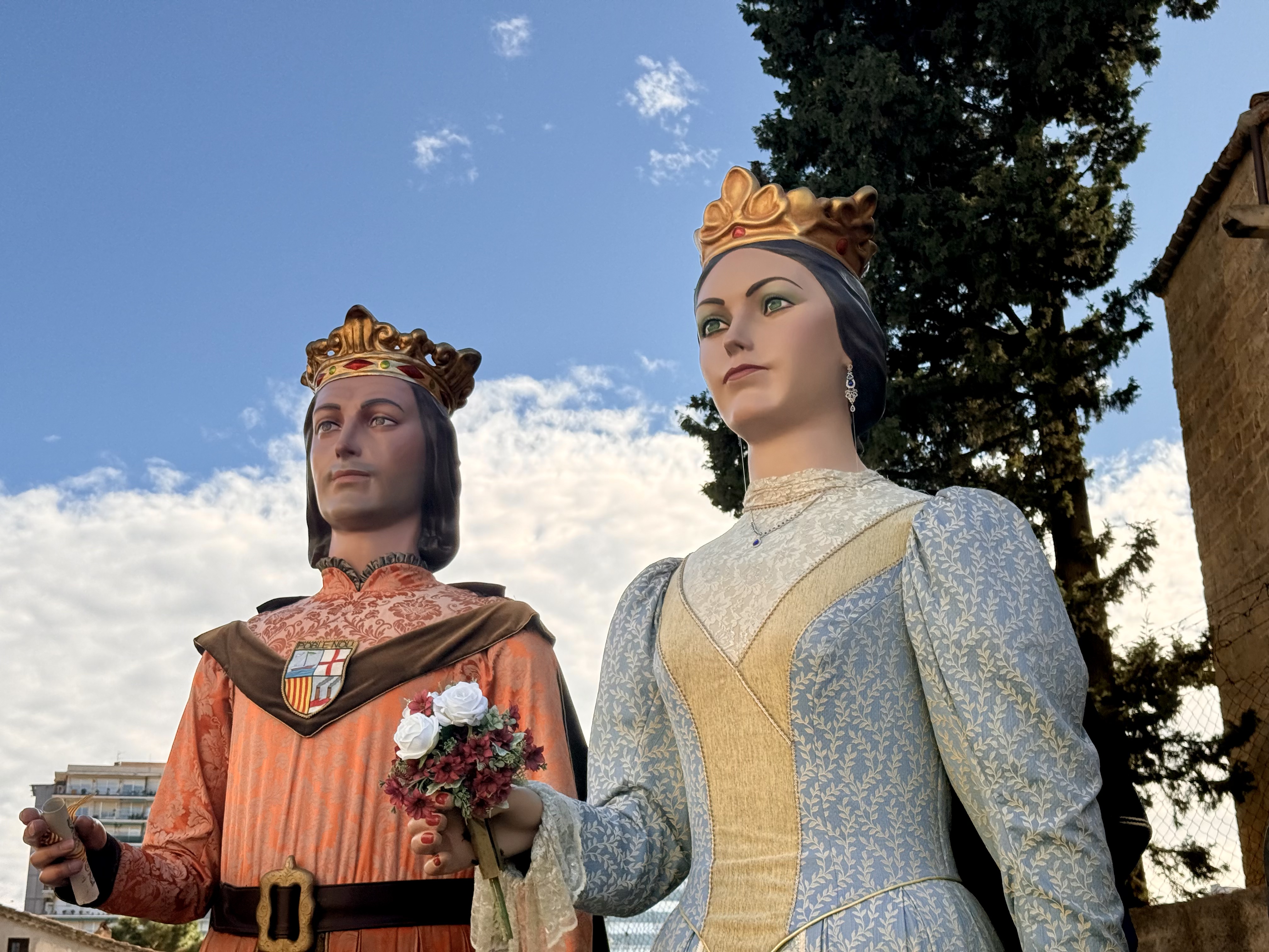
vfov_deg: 30.3
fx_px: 1760
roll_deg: +0.5
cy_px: 476
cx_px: 634
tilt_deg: +20.7
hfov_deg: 39.7
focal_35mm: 48
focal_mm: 6.76
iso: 80
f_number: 1.78
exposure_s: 1/4587
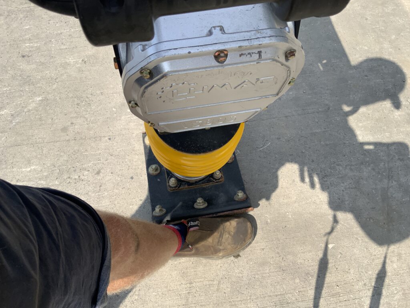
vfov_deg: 48.2
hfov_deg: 61.7
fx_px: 343
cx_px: 205
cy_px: 154
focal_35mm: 29
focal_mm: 3
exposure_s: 1/1279
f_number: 1.8
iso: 16
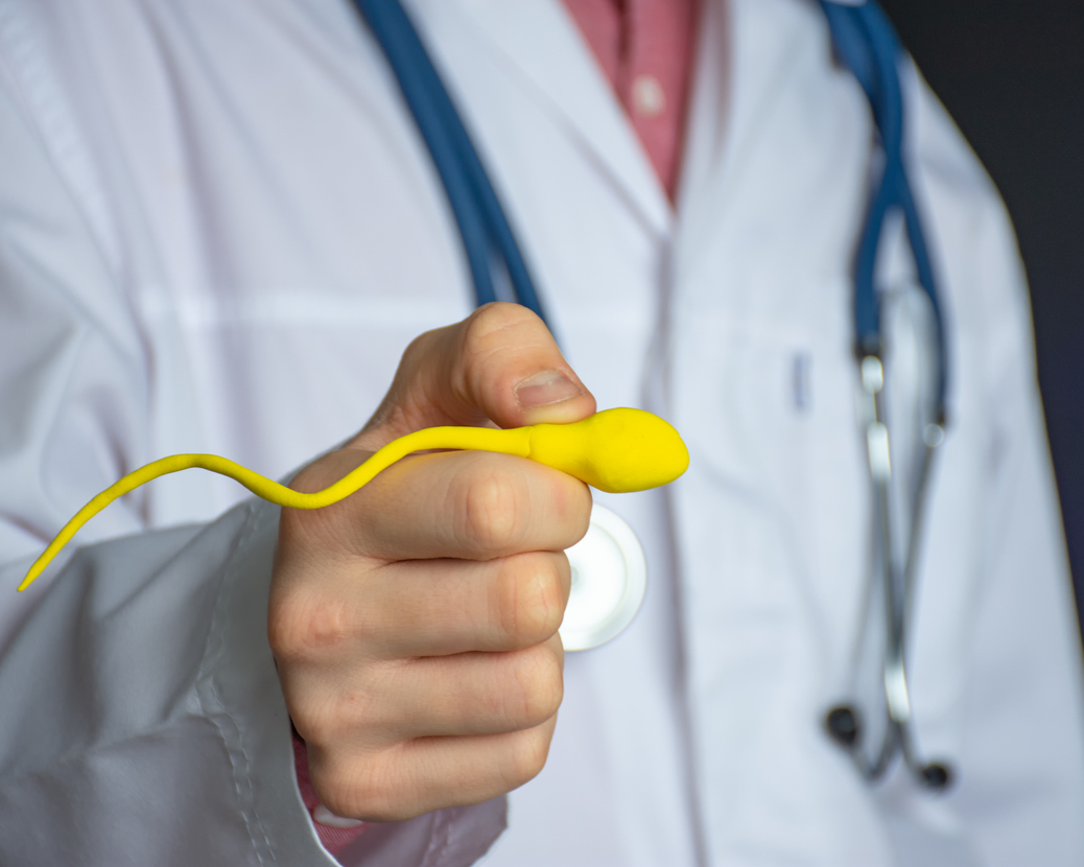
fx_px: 4092
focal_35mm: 128
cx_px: 589
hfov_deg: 15.1
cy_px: 431
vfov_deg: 12.1
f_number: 5
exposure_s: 1/15
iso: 100
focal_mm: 75
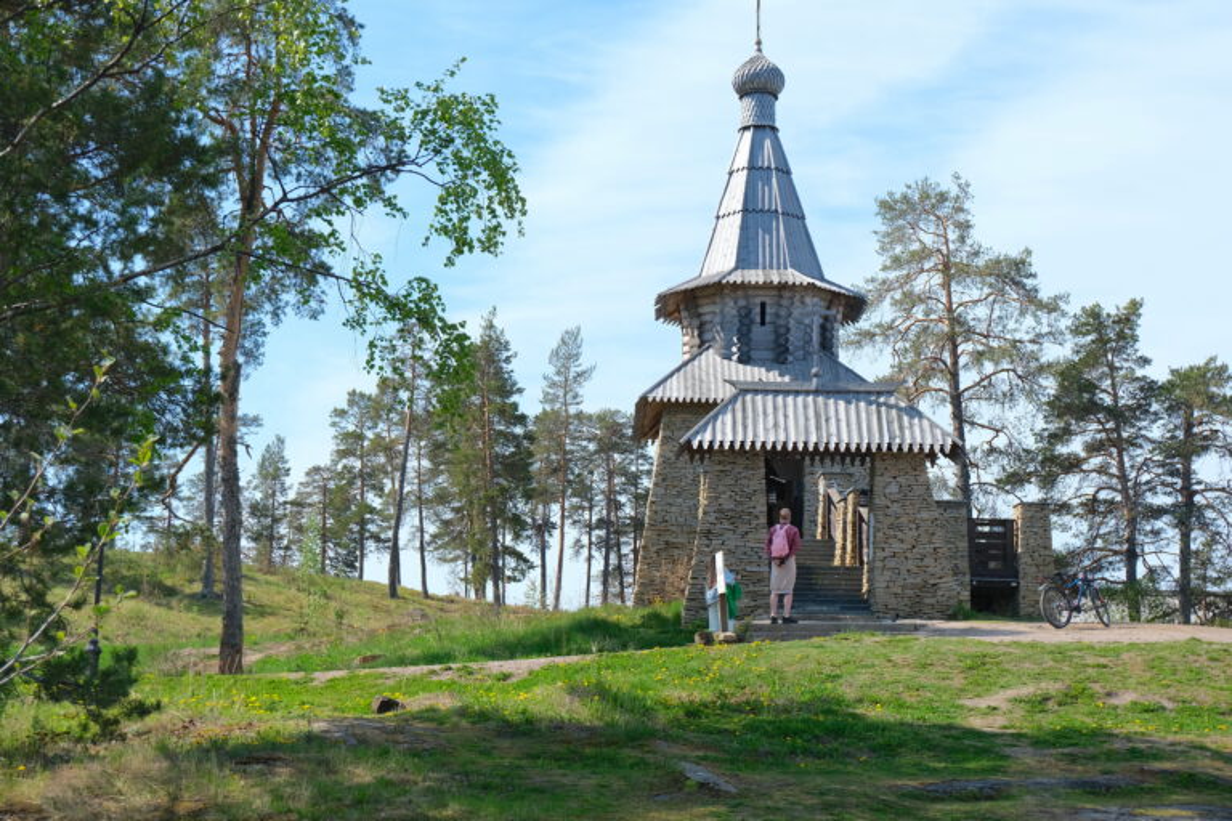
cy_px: 410
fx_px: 1711
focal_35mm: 50
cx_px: 616
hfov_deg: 39.6
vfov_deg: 27.0
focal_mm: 33.3
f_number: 5.6
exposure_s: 1/400
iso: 160
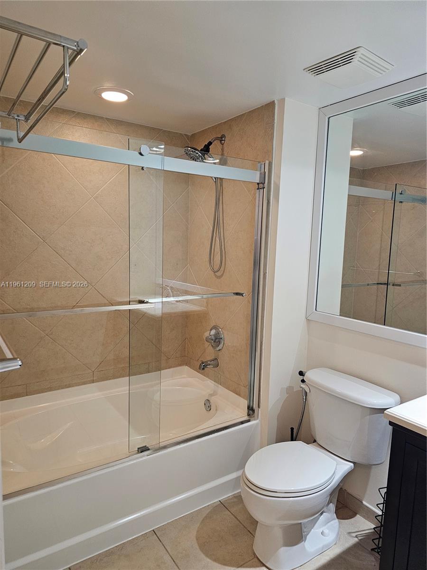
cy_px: 285
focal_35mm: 23
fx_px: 378
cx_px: 214
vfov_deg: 73.9
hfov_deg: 58.9
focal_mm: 6.3
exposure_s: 1/120
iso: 400
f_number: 1.7
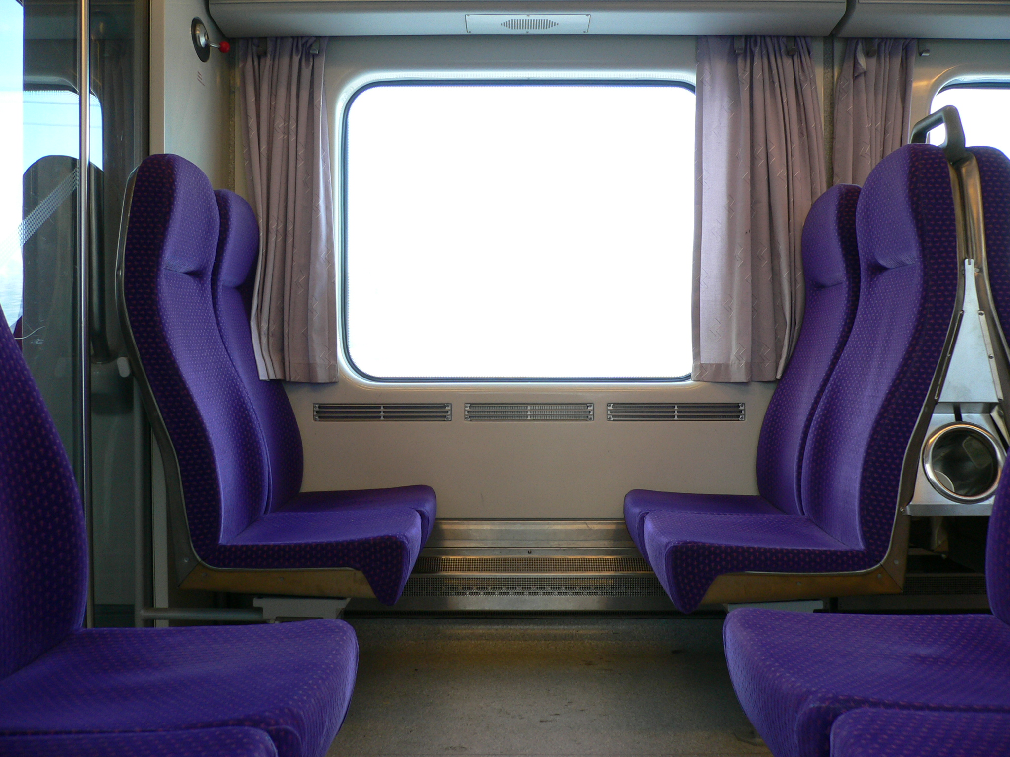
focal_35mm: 35
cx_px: 505
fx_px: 1021
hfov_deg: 52.6
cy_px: 378
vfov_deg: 40.7
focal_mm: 5.8
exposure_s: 1/25
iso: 80
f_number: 2.8
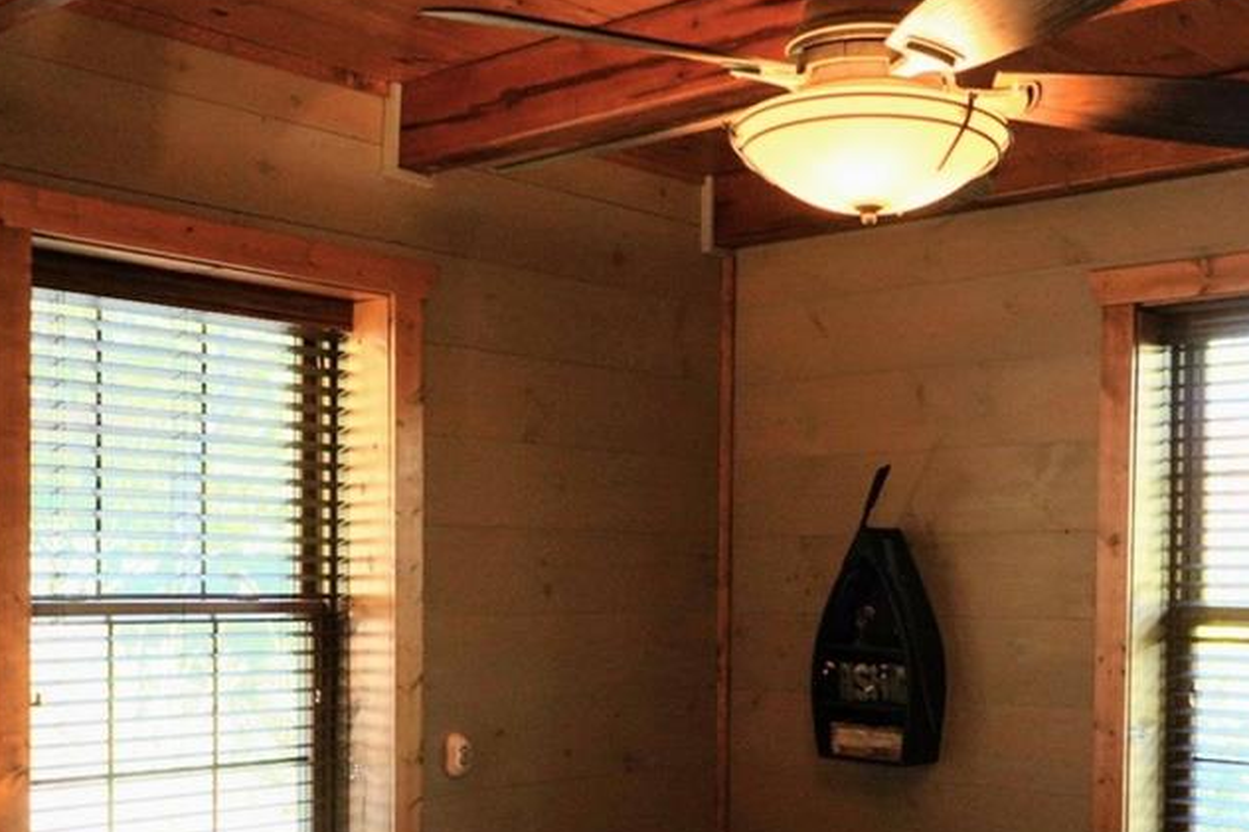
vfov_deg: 28.2
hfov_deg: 41.8
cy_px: 618
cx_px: 733
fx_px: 1630
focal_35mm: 47
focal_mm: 29
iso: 2500
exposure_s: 1/160
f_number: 3.5
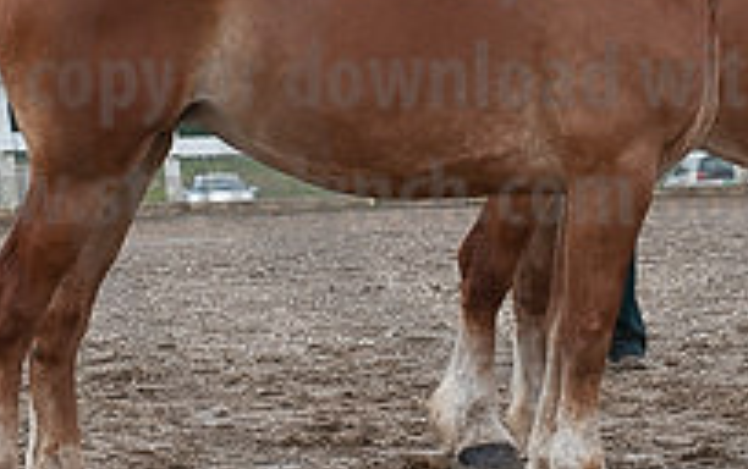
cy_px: 71
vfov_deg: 4.0
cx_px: 502
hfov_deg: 6.4
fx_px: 6673
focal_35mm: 327
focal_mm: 130
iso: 1600
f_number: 5.6
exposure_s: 1/1600
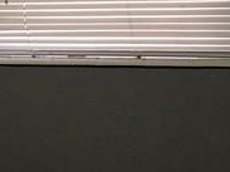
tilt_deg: -2.7
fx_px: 1076
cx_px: 117
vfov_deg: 8.9
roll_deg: +4.0
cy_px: -95
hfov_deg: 12.2
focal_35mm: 162
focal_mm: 3.99
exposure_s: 1/20
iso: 40
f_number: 1.8
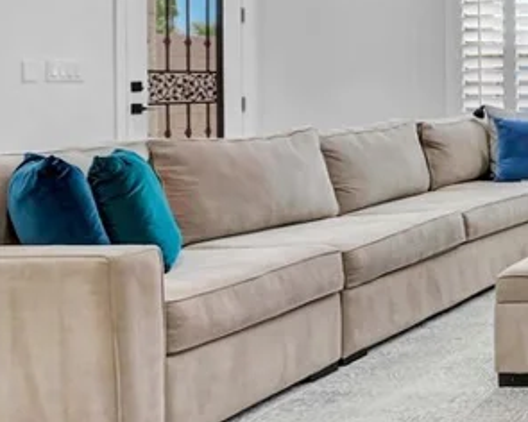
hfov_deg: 24.1
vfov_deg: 28.4
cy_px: 72
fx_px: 813
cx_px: 872
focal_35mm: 52
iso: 400
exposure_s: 1/50
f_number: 8
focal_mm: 16
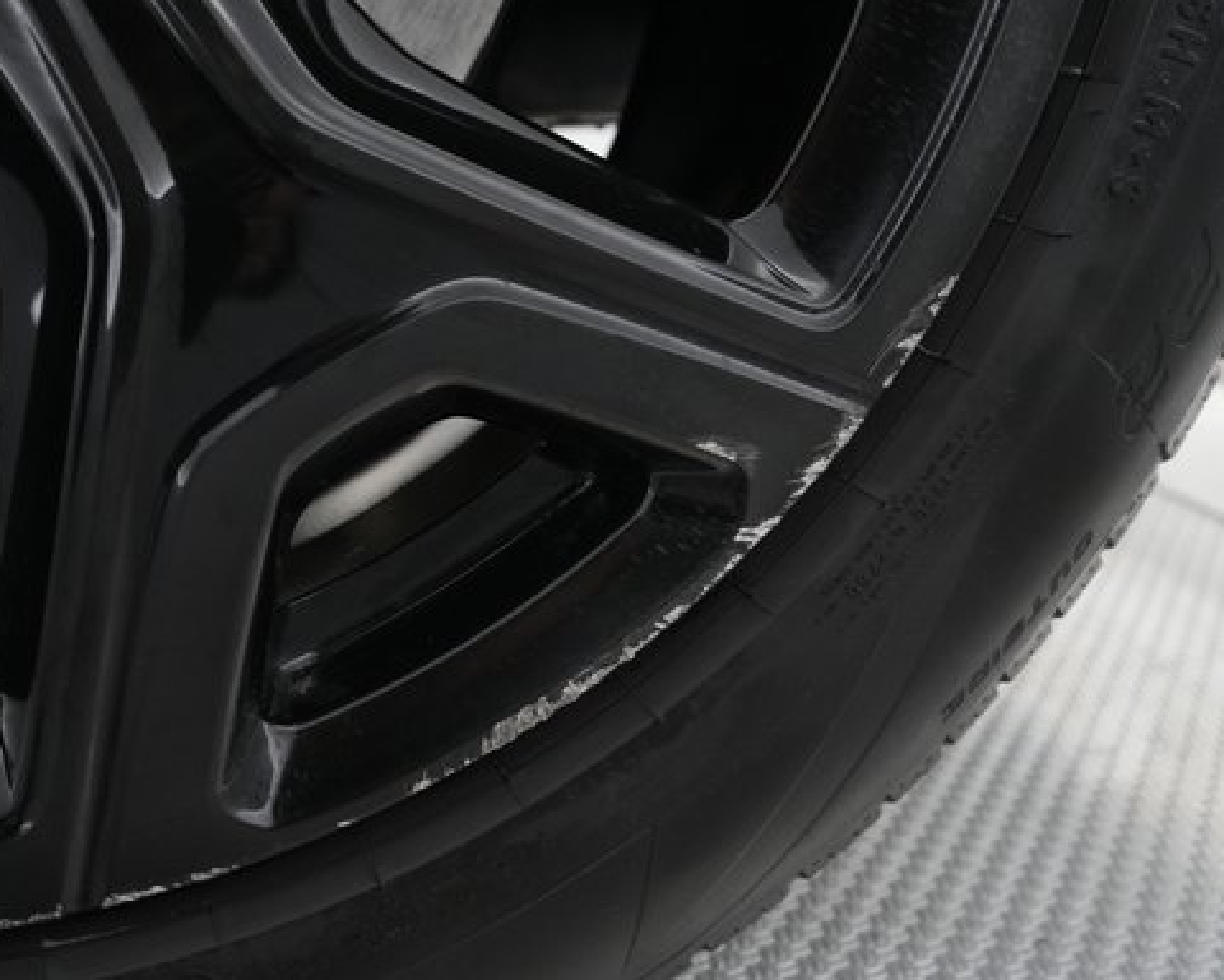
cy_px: 526
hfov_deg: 51.1
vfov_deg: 42.2
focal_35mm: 35
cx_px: 477
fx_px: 1268
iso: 4000
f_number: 4.5
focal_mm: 28
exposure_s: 1/100
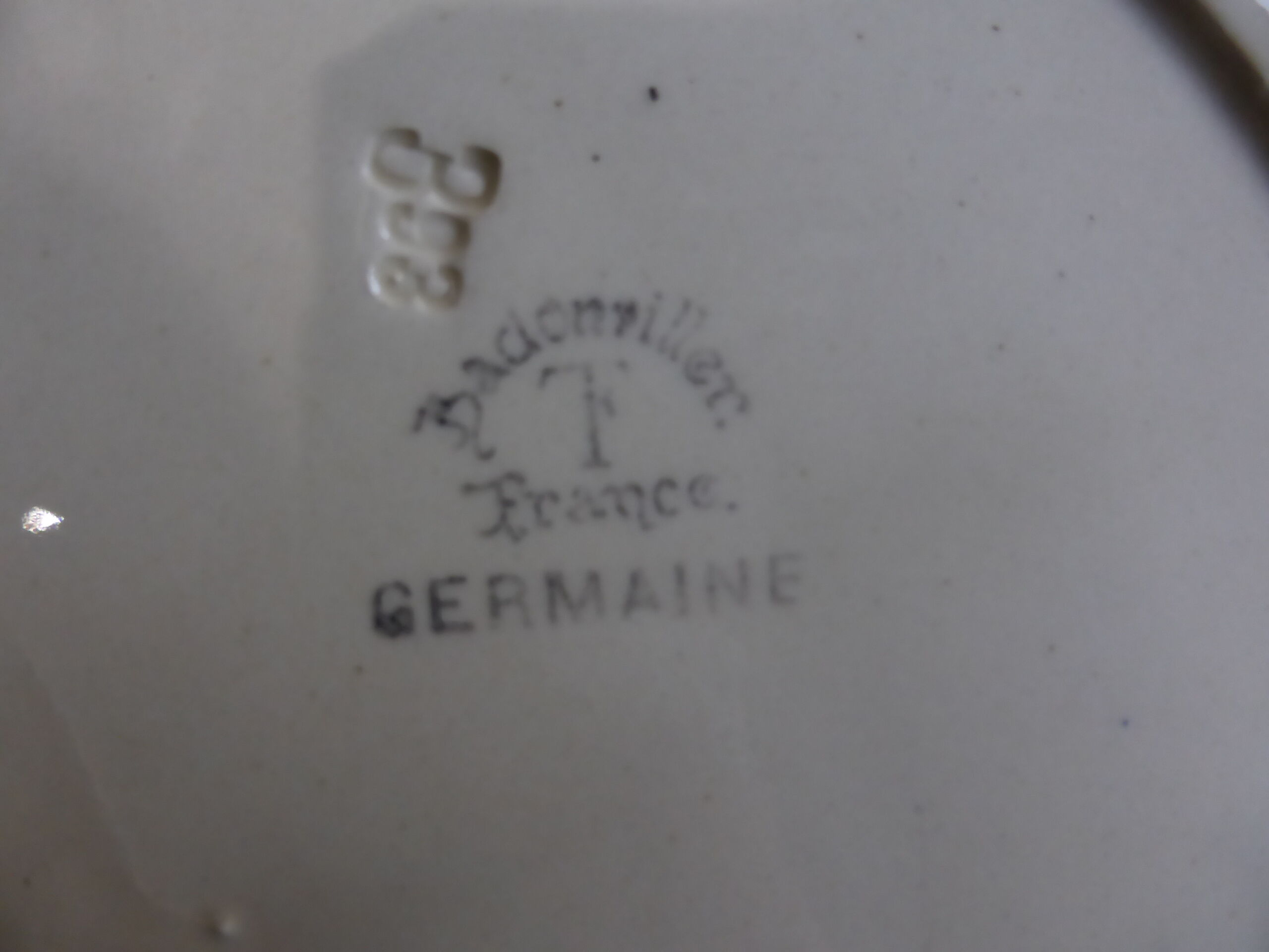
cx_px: 634
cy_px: 476
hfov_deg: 69.4
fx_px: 916
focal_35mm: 25
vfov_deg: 54.9
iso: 250
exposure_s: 1/60
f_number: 3.3
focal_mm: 4.3
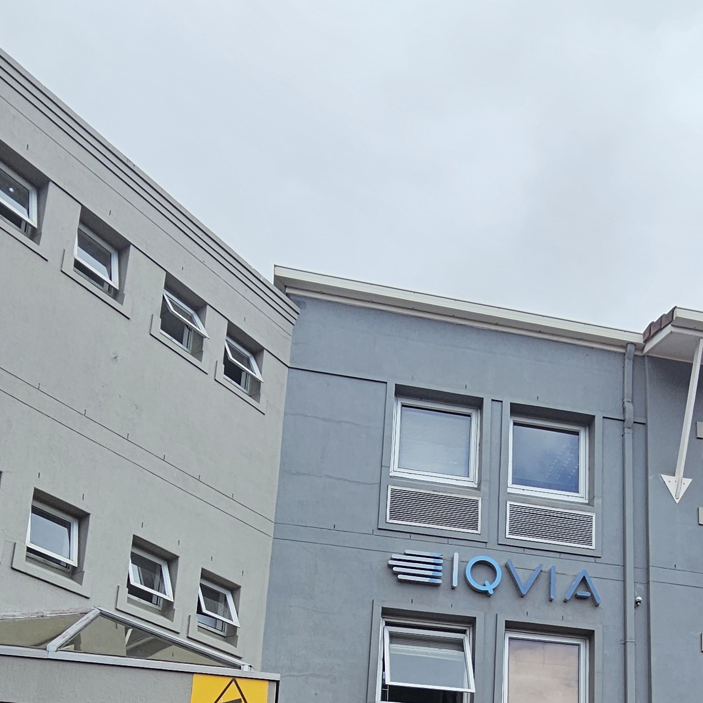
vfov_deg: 39.6
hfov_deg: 45.4
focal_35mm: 36
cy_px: 728
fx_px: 827
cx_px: 464
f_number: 2.2
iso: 50
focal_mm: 2.2
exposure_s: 1/1406
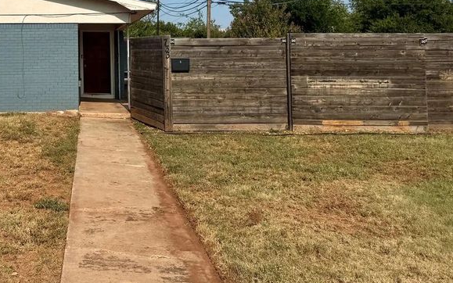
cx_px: 57
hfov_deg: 41.3
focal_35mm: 45
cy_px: 26
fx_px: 556
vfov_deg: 27.5
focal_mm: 6.76
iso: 80
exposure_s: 1/6410
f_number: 1.78
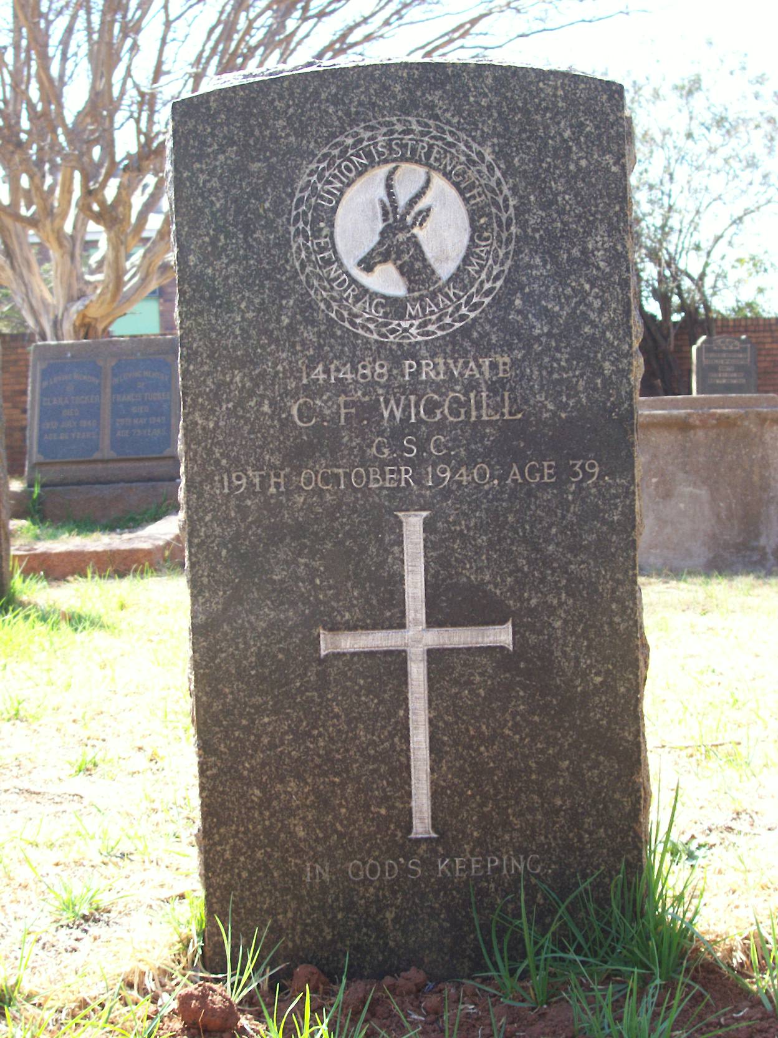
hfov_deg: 27.5
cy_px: 519
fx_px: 1588
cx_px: 389
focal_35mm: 53
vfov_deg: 36.2
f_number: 3.2
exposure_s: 1/166
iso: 80
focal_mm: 8.7
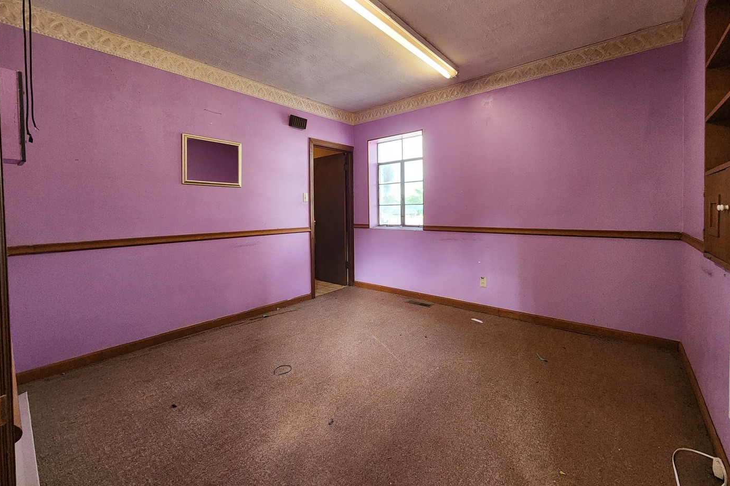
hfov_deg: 104.2
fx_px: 284
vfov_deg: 80.9
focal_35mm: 14
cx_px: 372
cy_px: 216
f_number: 2.2
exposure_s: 1/60
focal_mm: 2.2
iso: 400
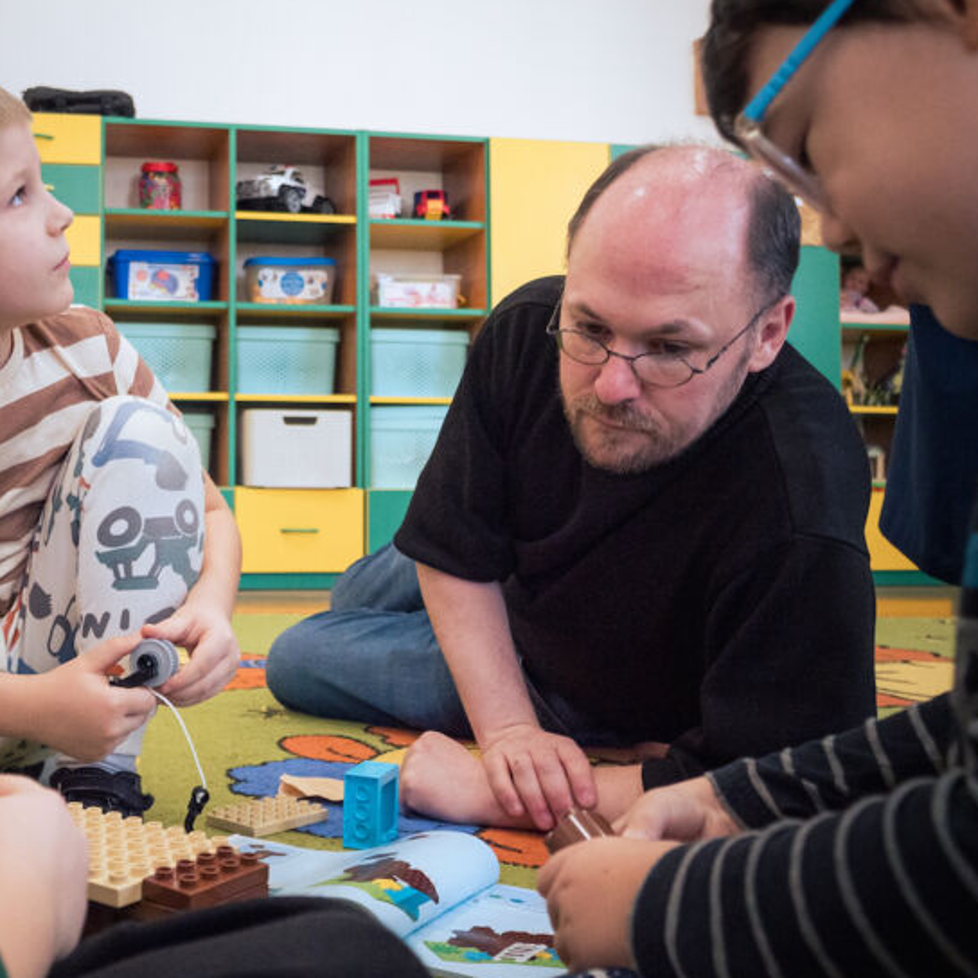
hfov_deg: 41.2
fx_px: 1247
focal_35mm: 39
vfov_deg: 42.8
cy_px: 451
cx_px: 207
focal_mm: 12
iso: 800
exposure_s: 1/250
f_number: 2.8
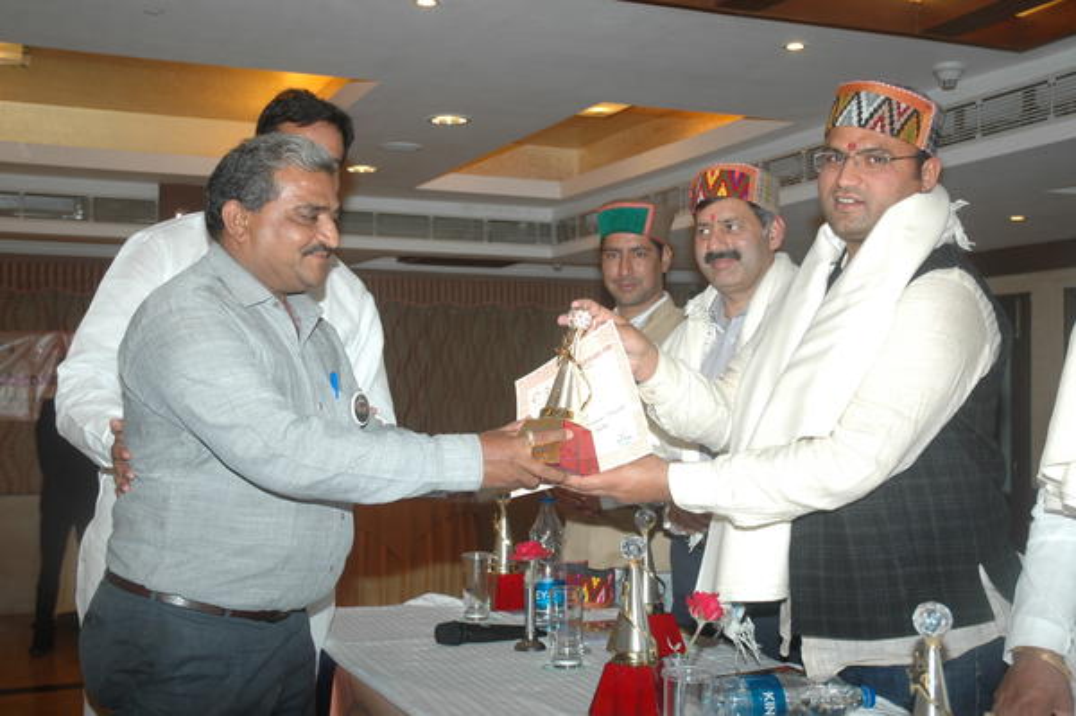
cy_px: 358
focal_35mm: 46
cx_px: 538
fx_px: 1389
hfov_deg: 42.4
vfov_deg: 28.9
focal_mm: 31
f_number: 4.5
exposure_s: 1/60
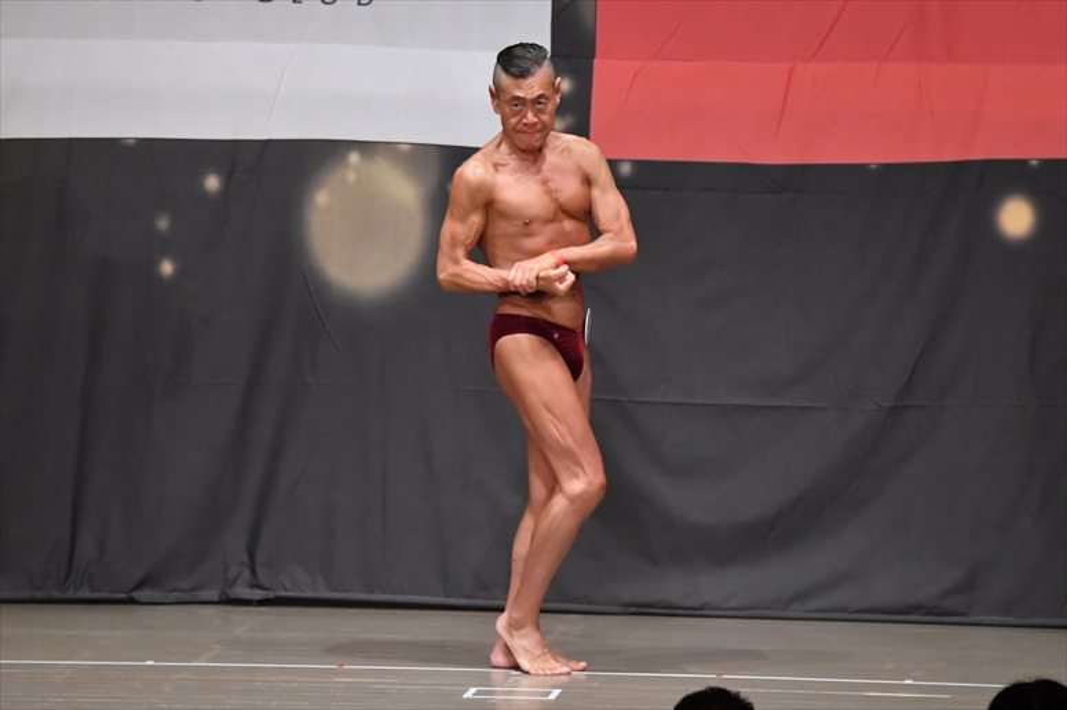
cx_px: 534
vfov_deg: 5.7
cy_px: 355
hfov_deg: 8.6
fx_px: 7110
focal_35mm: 240
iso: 6400
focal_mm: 160
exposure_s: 1/400
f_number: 5.6
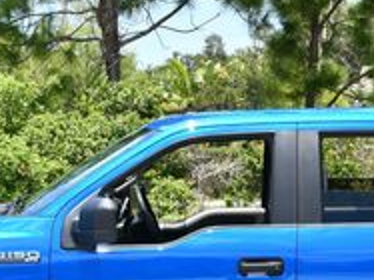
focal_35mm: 145
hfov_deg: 13.6
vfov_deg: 10.2
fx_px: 1566
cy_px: 196
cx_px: 296
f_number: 8
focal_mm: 22
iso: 180
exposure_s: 1/250
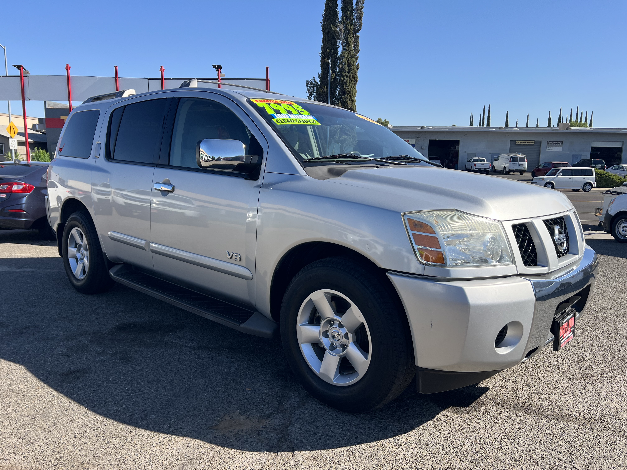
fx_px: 471
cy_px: 235
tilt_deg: -8.9
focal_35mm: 26
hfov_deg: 67.3
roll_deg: -0.2
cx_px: 314
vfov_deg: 53.1
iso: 50
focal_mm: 5.7
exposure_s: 1/2915
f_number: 1.5
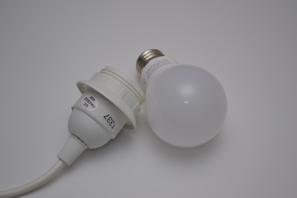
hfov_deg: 27.0
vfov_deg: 18.2
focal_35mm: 75
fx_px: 619
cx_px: 148
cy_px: 99
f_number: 5.6
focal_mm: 50
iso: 1100
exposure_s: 1/15
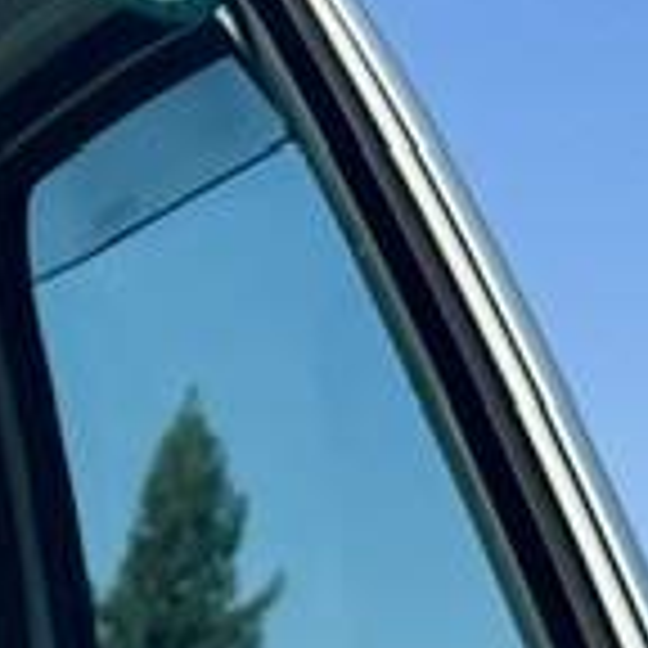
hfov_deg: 8.4
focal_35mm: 189
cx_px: -990
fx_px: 4003
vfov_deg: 8.5
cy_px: 1552
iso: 80
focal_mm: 6.76
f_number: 1.78
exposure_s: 1/8130
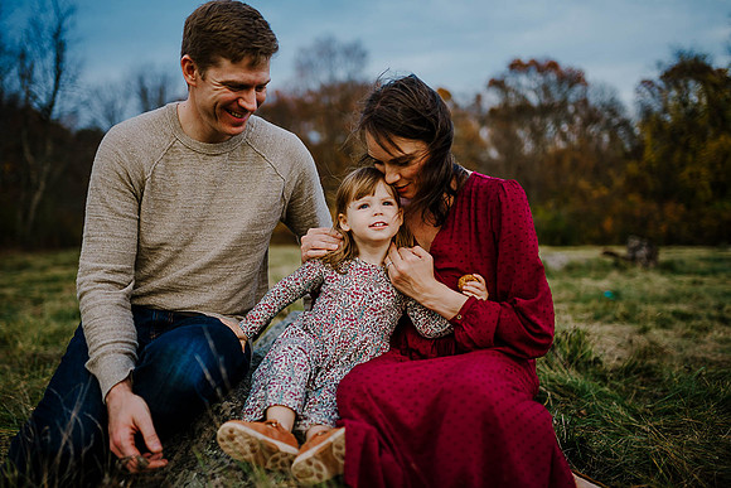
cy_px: 244
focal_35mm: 35
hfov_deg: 54.4
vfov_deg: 37.9
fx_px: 711
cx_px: 366
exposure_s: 1/250
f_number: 1.4
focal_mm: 35
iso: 80
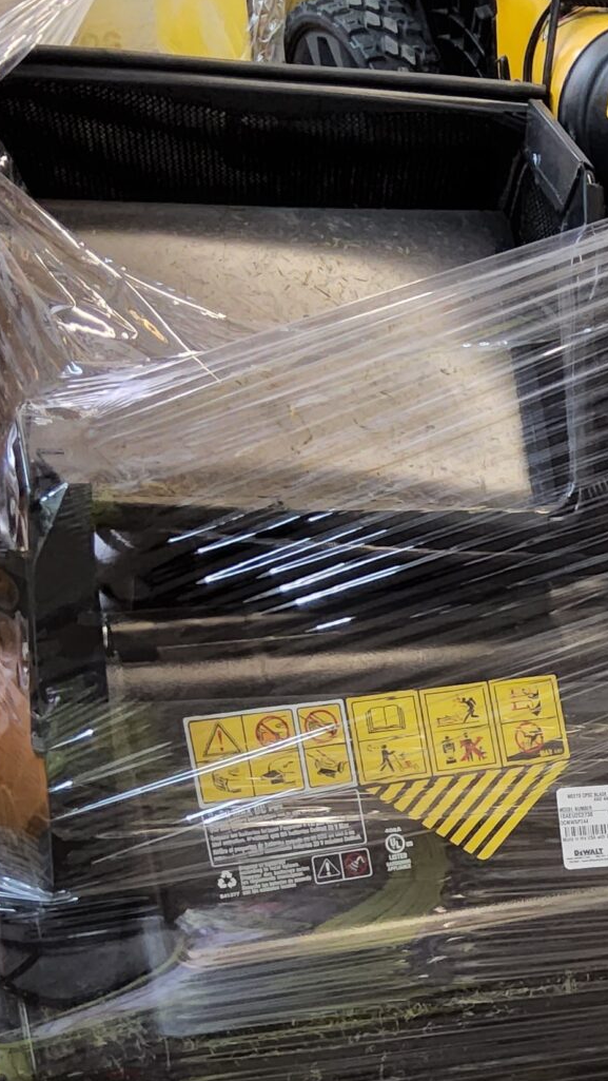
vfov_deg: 30.6
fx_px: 1948
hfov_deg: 17.0
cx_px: 713
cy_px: 787
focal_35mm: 68
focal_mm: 3.08
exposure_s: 1/60
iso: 800
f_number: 2
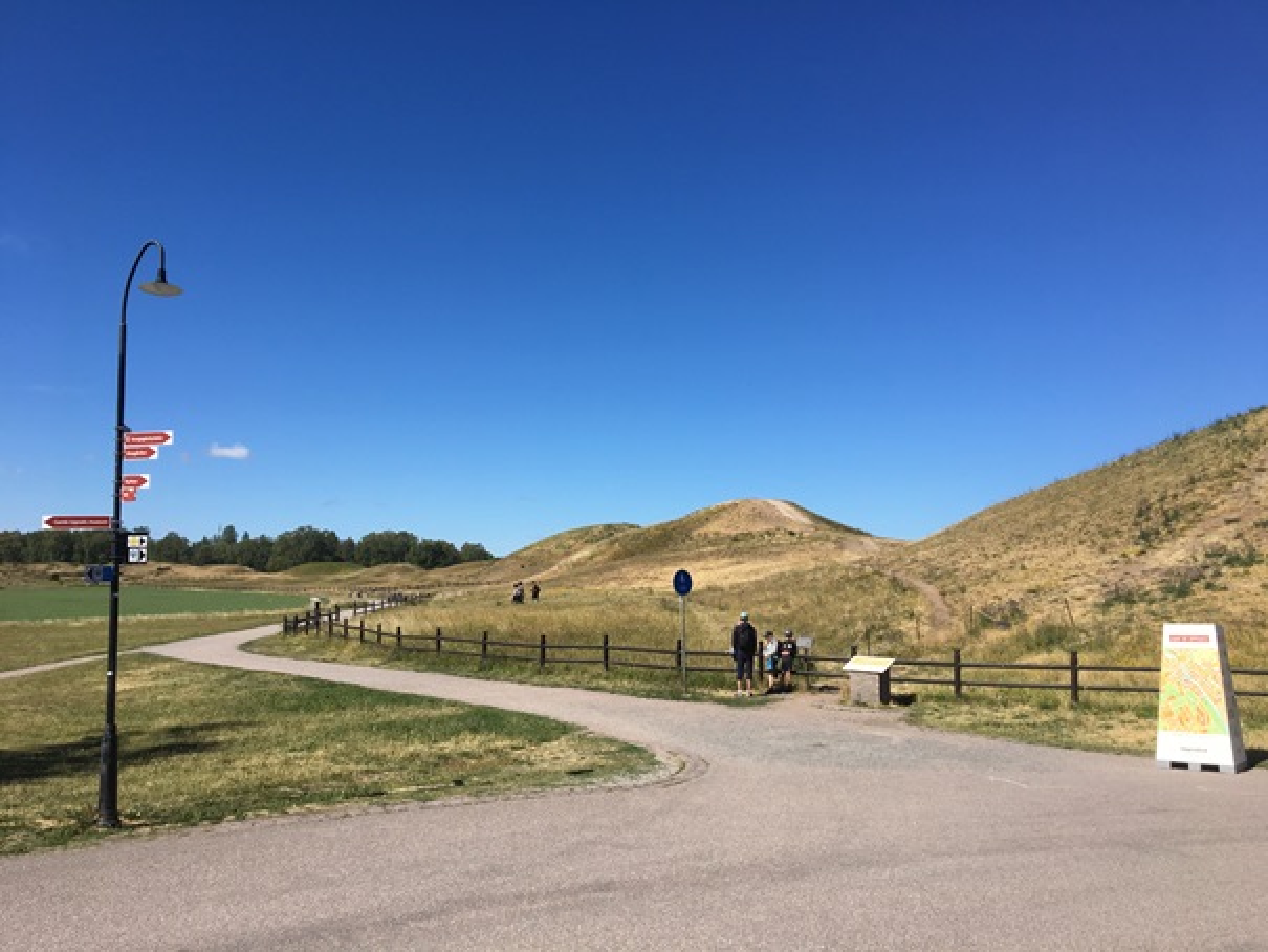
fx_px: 1062
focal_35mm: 29
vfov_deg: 48.2
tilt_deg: +6.0
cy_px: 476
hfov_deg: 61.6
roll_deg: -1.2
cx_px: 634
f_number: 2.2
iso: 25
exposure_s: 1/1972
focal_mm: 4.15
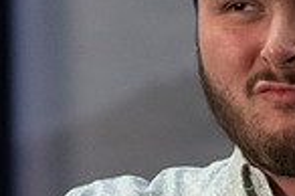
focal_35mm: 955
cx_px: 244
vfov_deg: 1.4
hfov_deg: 2.2
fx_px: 7817
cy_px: 140
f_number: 6.3
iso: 6400
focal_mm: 240
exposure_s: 1/160
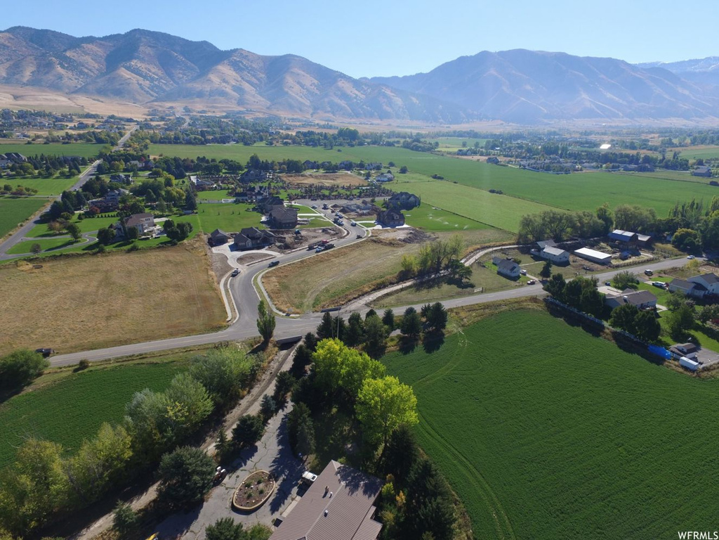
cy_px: 270
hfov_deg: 81.7
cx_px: 360
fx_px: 415
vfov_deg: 66.0
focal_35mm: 20
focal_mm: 3.61
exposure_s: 1/880
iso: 100
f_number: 2.8
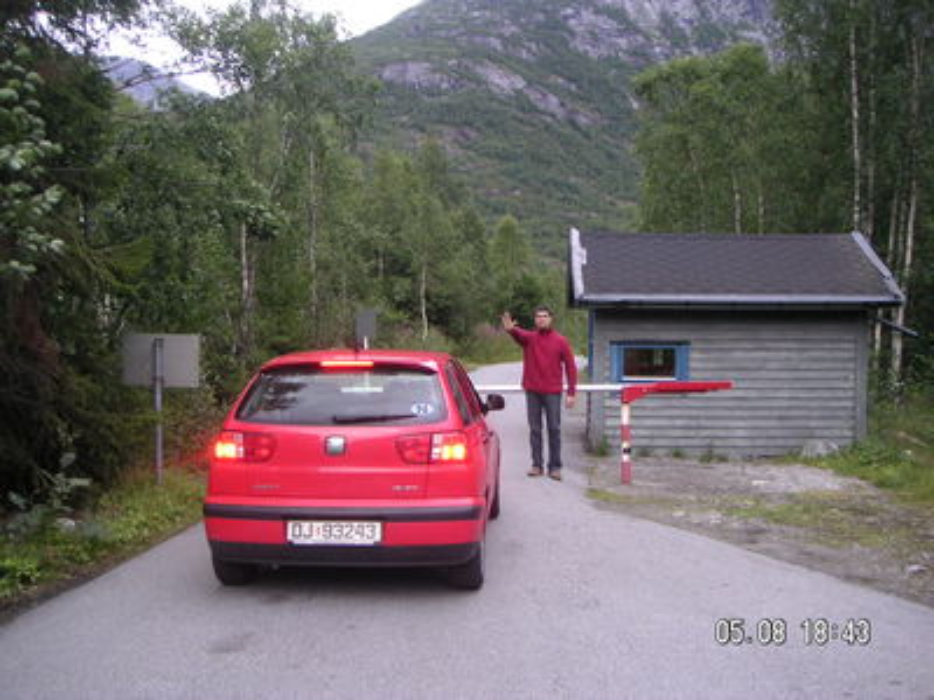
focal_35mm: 38
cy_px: 350
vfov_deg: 37.7
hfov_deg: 49.0
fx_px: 1025
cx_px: 467
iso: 50
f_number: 2.8
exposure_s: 1/45
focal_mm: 6
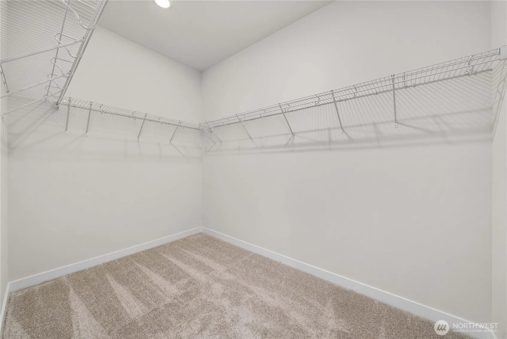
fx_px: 183
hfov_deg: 108.3
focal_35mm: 13
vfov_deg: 85.5
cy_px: 170
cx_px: 254
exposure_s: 1/8
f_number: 7.1
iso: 1000
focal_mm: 13
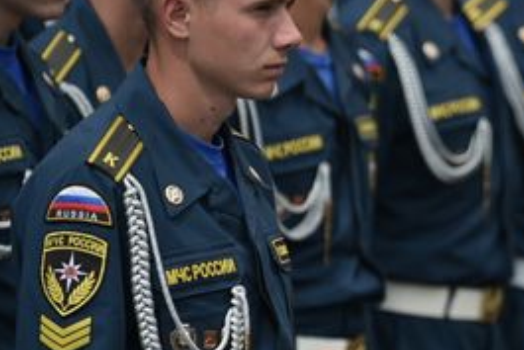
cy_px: 184
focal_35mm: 501
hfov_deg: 4.1
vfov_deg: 2.7
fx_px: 7296
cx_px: 581
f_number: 4
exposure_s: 1/1250
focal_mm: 190
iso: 100
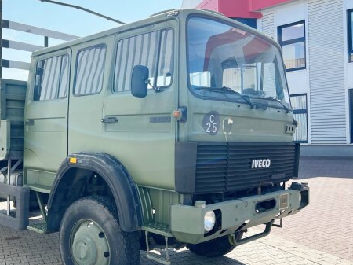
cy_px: 138
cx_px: 122
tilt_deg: +1.7
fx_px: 377
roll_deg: +1.7
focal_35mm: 37
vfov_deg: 38.6
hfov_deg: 49.4
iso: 50
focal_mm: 5.7
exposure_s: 1/2045
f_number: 1.5
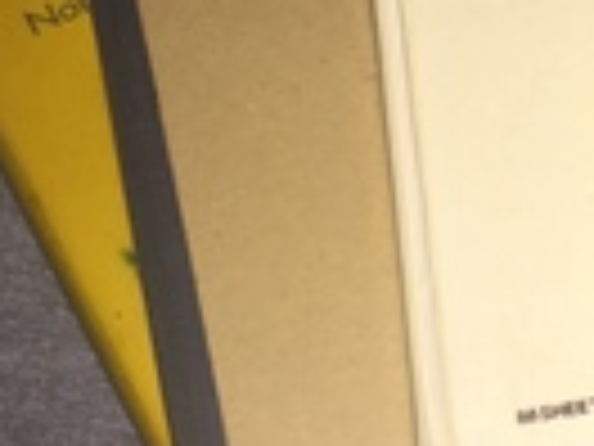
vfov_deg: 16.6
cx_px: 788
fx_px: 1510
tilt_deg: -69.1
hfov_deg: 20.2
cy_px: 63
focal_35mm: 88
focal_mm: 4.15
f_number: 2.2
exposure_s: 1/43
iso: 32
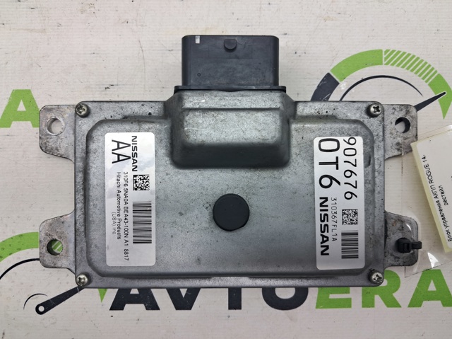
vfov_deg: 51.3
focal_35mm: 27
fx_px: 352
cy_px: 170
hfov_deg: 65.4
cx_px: 226
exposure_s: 1/50
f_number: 1.8
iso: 50
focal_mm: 4
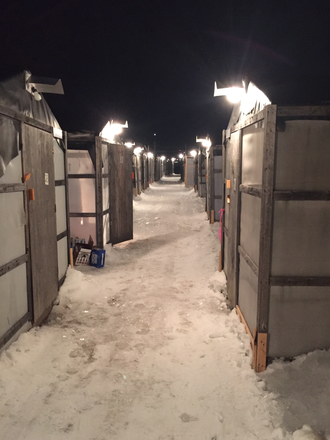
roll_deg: +0.1
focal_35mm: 32
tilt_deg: -9.3
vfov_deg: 56.8
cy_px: 236
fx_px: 407
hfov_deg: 44.1
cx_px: 180
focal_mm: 4.15
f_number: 2.2
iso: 400
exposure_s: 1/15
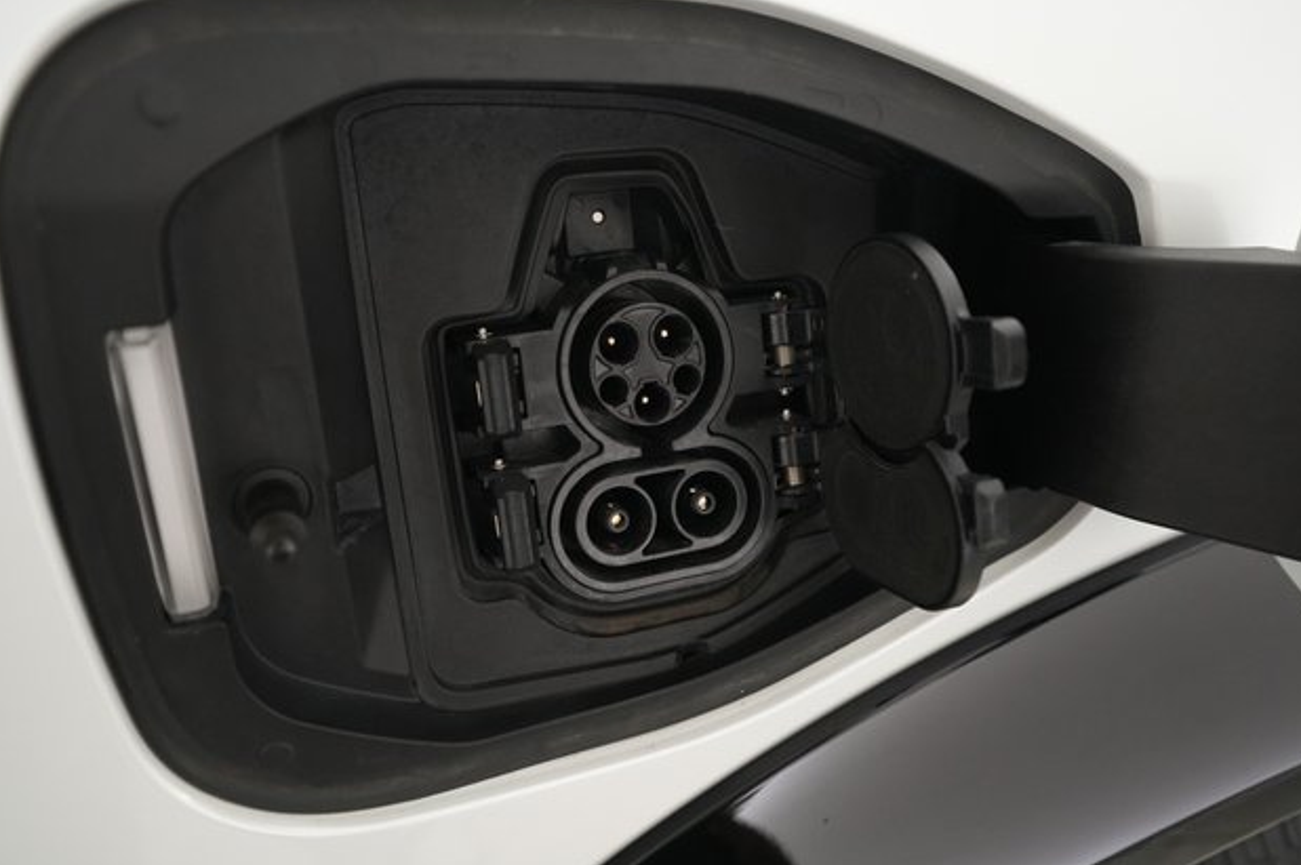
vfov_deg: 44.9
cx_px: 640
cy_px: 425
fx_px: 1047
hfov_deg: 63.7
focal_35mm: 29
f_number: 4
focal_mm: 28
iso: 5000
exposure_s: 1/160
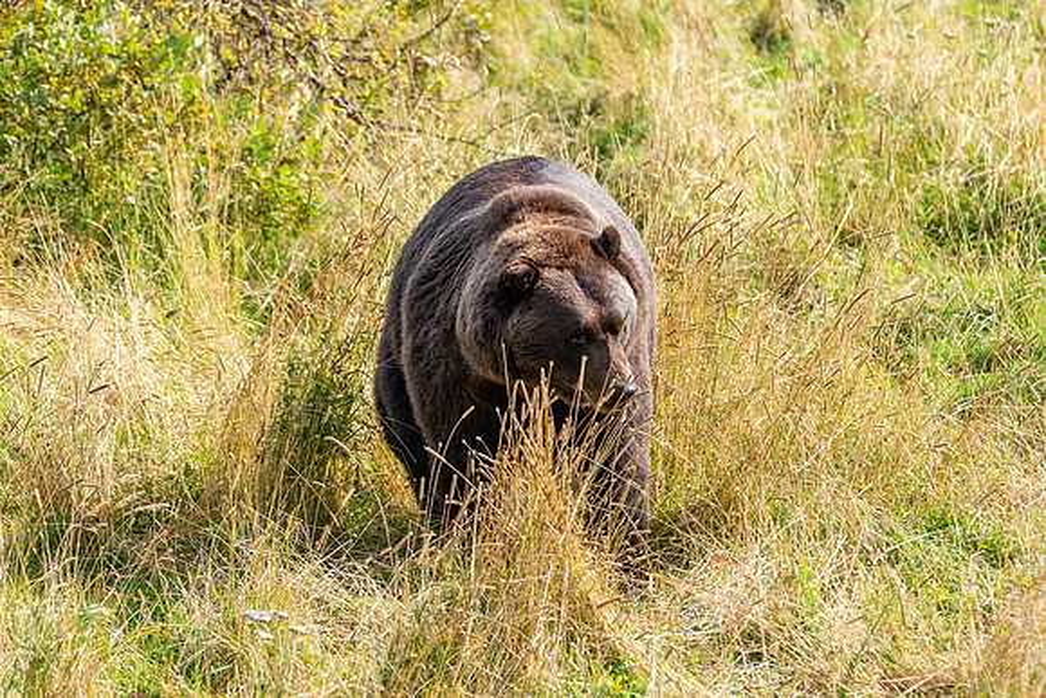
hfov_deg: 4.7
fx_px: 12693
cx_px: 569
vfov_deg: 3.1
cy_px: 440
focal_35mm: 437
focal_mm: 320
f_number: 8
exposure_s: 1/1250
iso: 400
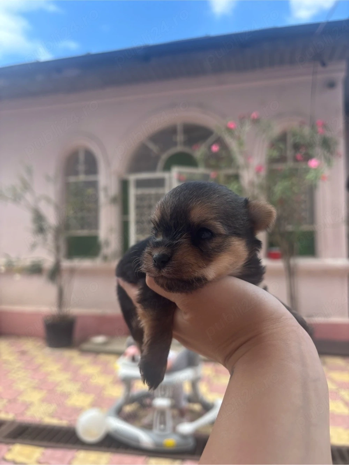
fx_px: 350
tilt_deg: +0.8
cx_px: 174
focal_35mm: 26
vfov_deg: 67.3
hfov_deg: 53.0
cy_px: 232
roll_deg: -0.4
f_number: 1.6
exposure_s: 1/927
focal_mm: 5.96
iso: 50
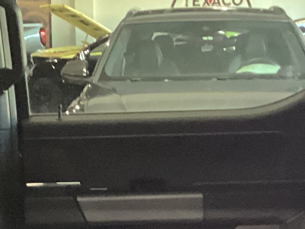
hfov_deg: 16.0
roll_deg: +0.3
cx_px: 124
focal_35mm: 123
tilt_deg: -17.3
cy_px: 303
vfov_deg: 11.7
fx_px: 1084
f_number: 2.4
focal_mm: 3.3
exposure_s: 1/20
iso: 640
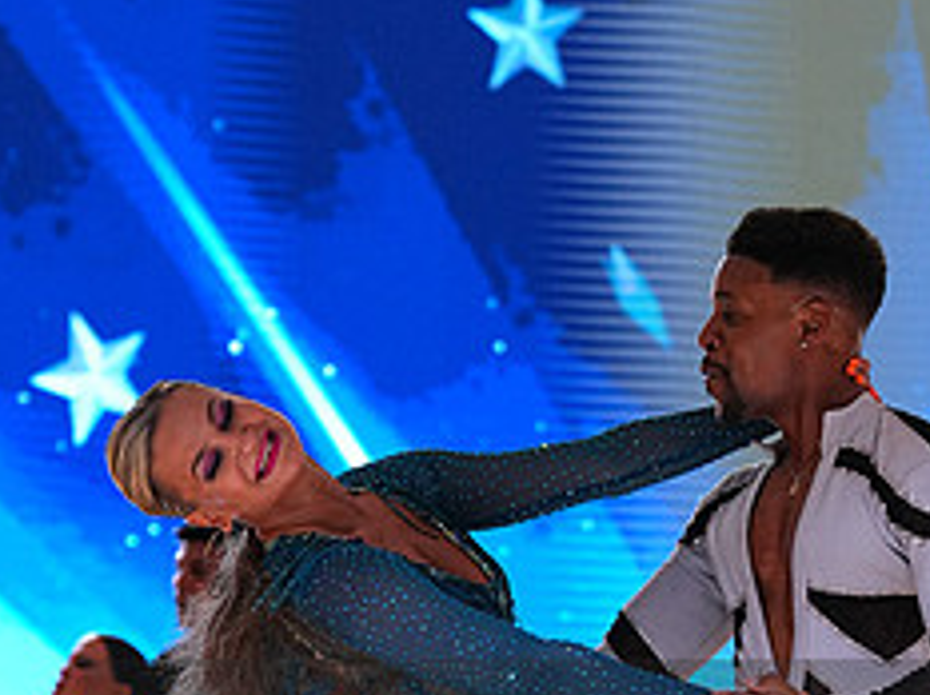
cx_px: 637
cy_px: 795
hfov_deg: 9.4
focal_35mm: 211
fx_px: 5660
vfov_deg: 7.0
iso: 2000
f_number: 4
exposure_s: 1/400
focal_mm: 88
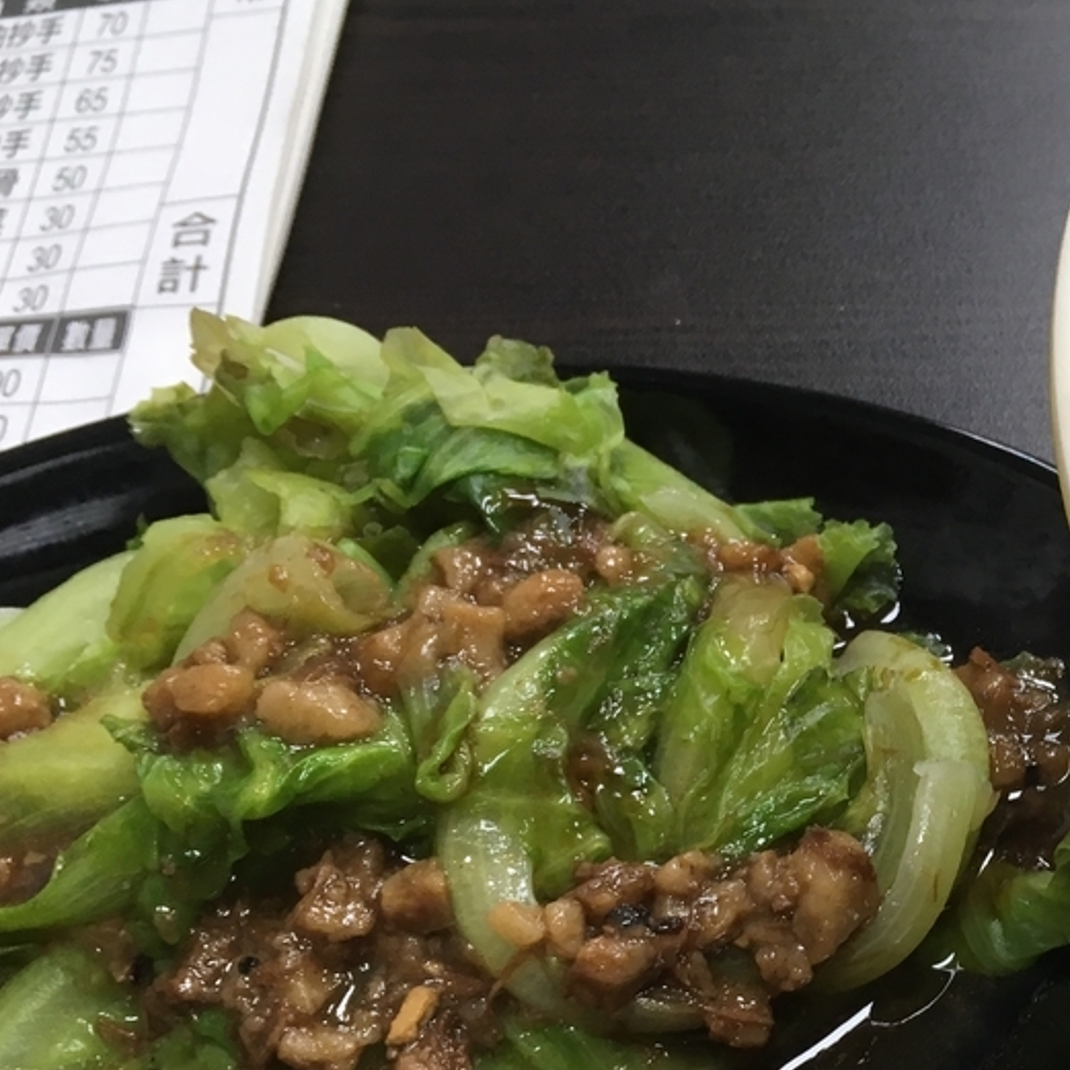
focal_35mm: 59
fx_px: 2063
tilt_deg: -58.9
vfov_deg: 28.9
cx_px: 1140
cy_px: 725
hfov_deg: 27.0
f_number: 2.2
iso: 64
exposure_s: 1/30
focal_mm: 4.15
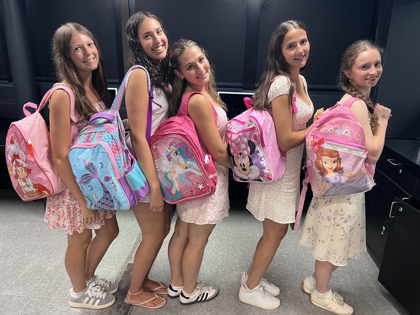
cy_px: 158
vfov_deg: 53.1
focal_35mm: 26
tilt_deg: -18.9
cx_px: 210
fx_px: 315
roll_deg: -1.3
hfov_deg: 67.3
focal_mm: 5.7
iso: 160
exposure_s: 1/57
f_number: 1.5
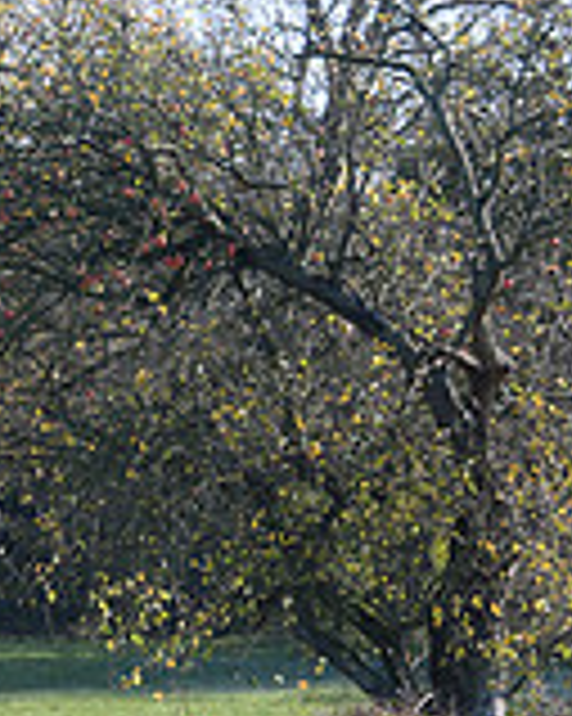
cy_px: 743
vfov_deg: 5.9
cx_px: -712
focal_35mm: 325
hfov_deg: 4.7
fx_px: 6884
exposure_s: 1/1250
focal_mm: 95
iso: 1000
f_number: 5.6
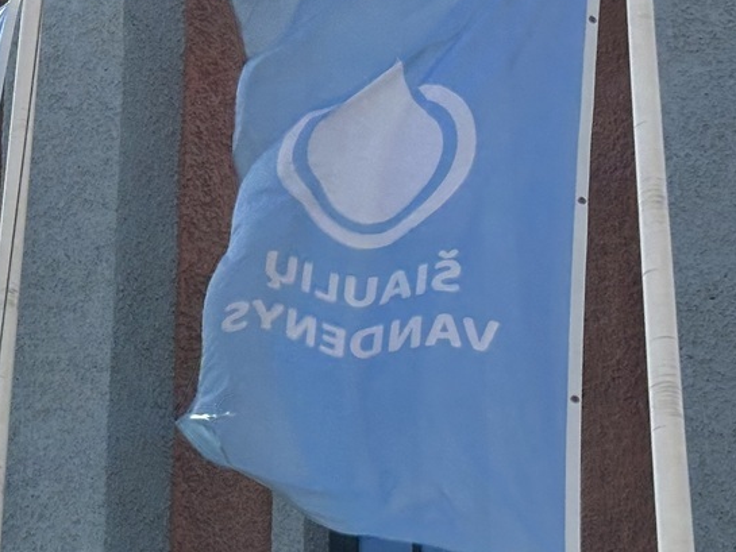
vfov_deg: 11.2
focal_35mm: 132
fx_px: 2807
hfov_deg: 14.5
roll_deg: -4.9
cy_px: 458
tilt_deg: +26.7
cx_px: -136
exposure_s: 1/6623
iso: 64
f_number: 1.78
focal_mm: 6.86
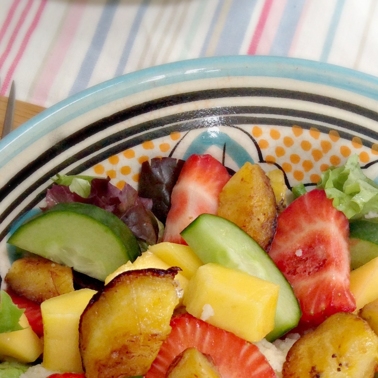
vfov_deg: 22.6
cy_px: 358
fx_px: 914
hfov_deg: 23.3
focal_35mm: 74
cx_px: 229
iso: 80
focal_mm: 4.12
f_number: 2.4
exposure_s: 1/120
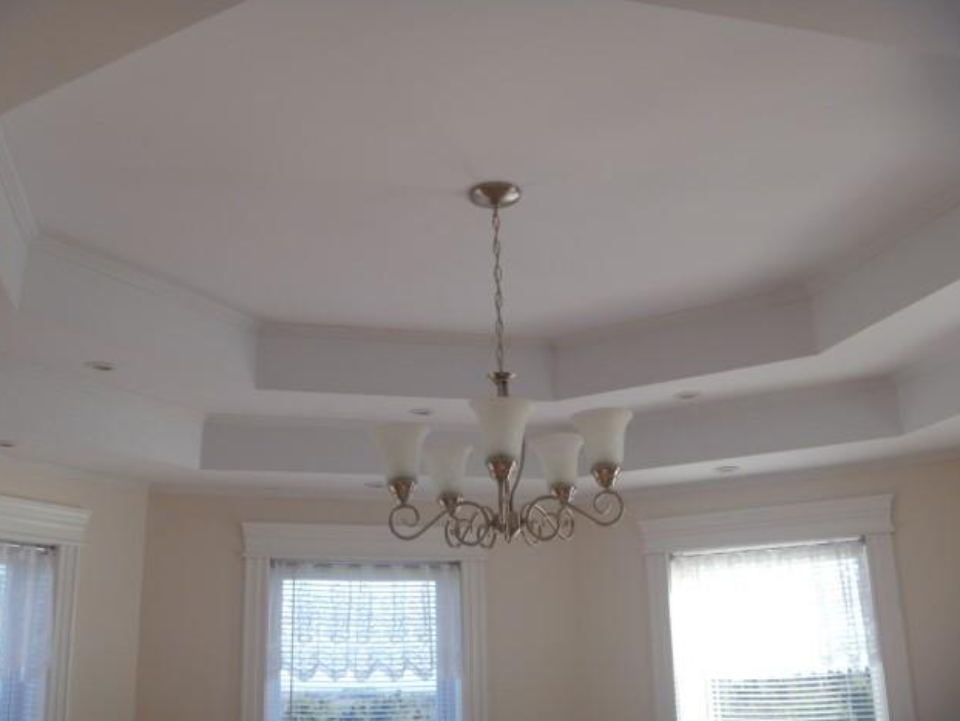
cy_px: 358
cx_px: 475
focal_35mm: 36
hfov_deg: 51.3
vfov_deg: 39.7
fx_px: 999
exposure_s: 1/80
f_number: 3.5
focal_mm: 6.3
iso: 80
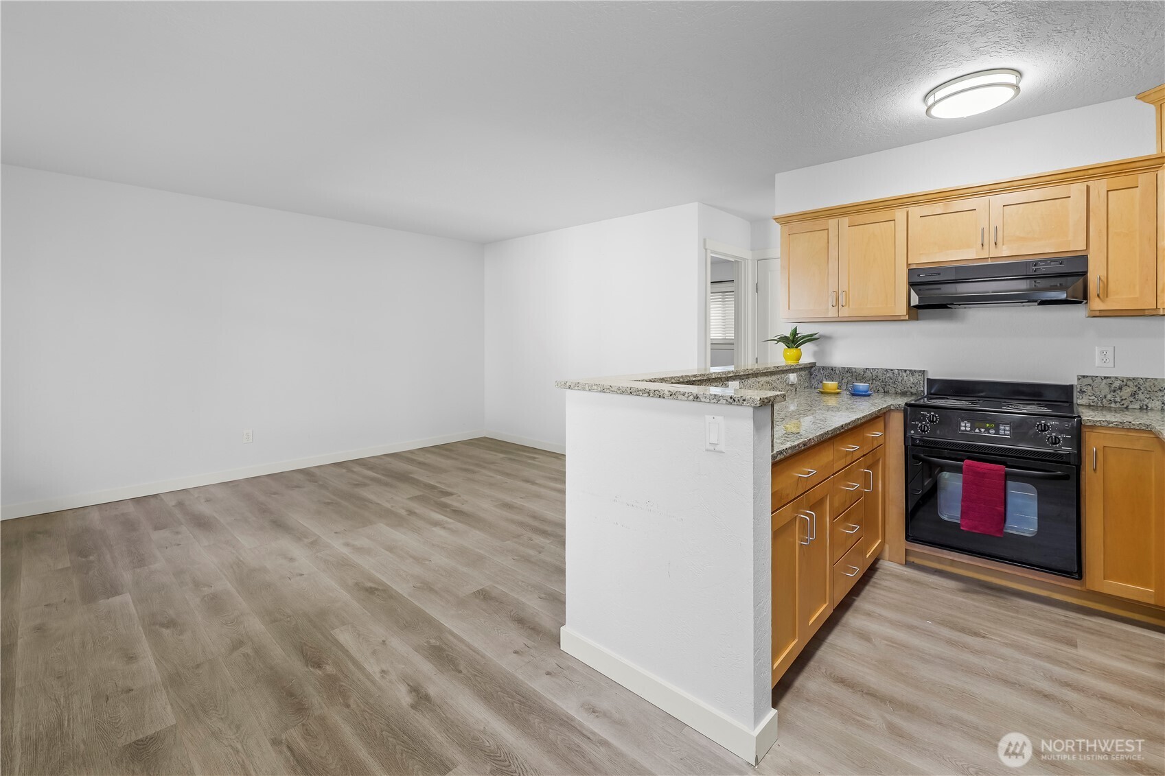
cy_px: 388
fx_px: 485
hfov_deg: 100.4
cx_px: 582
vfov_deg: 77.3
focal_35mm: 15
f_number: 5
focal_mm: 15
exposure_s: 1/4
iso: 250
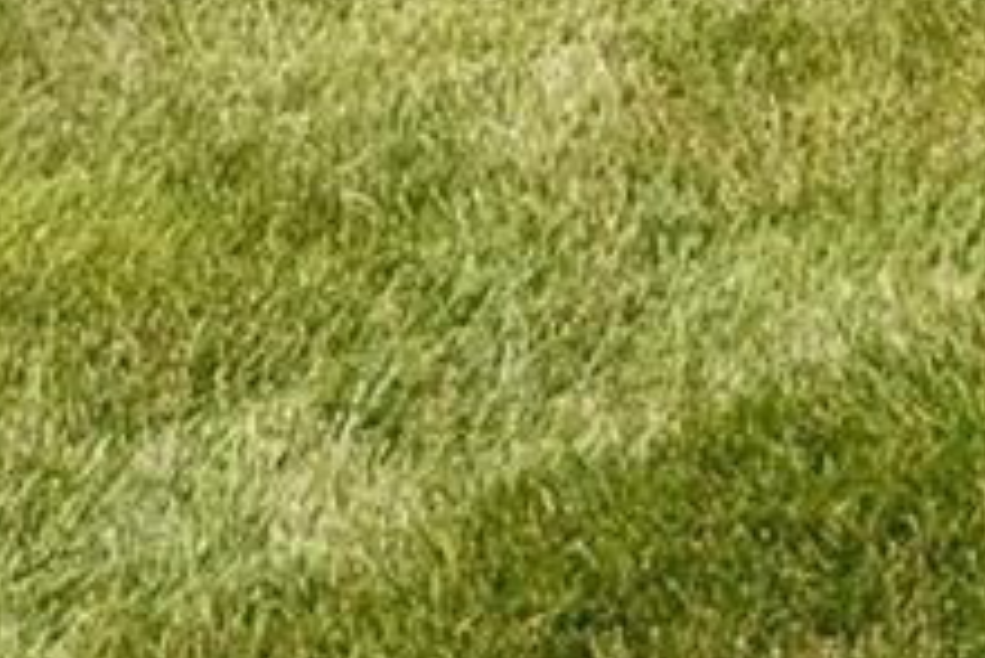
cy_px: -1441
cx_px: 237
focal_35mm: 160
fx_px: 4380
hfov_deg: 12.8
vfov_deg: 7.4
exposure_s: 1/1250
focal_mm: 11
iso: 400
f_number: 6.3
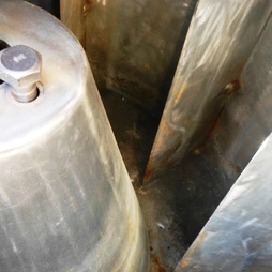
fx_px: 409
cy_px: 151
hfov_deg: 36.8
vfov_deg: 36.7
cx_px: 142
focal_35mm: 46
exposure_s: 1/30
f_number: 4
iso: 320
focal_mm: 5.9
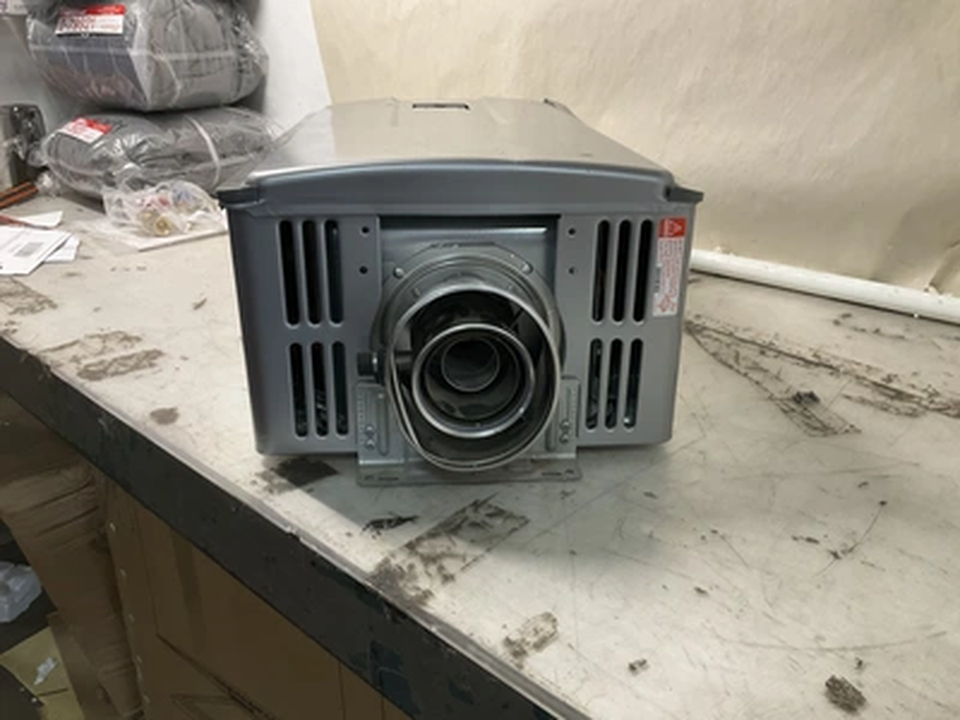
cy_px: 360
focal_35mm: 29
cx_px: 480
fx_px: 804
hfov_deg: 61.7
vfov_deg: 48.2
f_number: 1.8
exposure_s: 1/60
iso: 64
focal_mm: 3
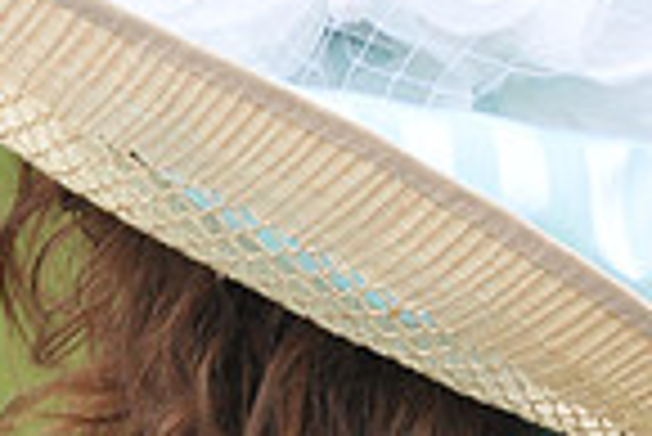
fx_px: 32541
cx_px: 409
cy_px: -245
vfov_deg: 0.8
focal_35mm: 1795
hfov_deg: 1.1
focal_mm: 300
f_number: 6.3
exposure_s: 1/800
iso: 800
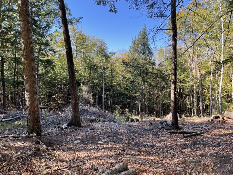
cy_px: 88
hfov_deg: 67.3
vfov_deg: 53.1
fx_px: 175
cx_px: 116
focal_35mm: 26
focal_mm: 4.2
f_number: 1.6
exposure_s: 1/463
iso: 32
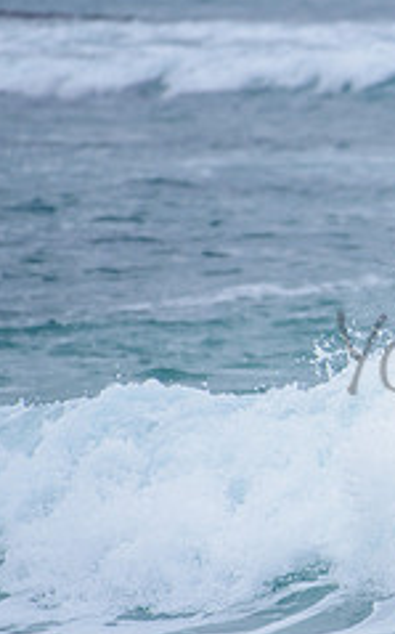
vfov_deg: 1.7
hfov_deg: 1.1
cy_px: 330
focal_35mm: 1236
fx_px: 21327
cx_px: 610
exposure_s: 1/2000
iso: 250
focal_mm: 500
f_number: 5.6
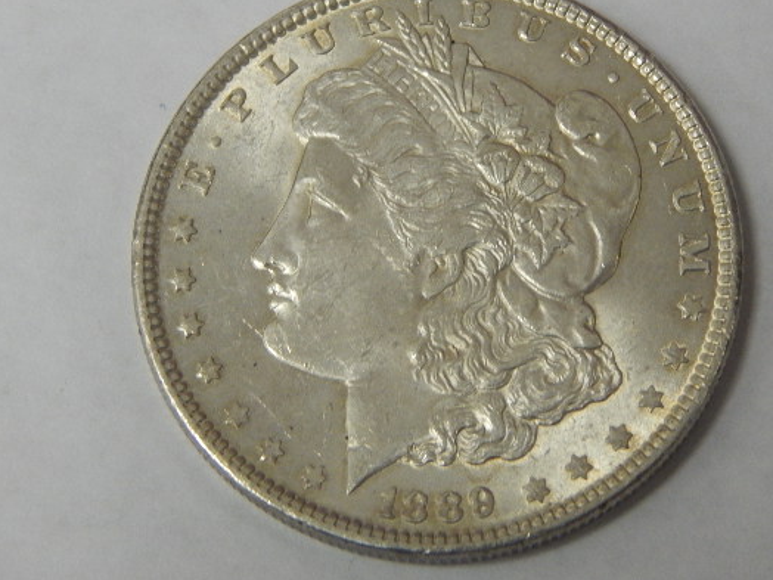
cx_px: 419
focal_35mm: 160
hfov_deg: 12.3
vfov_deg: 9.3
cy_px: 289
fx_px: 3573
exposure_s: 1/30
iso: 320
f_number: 4.8
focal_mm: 23.4
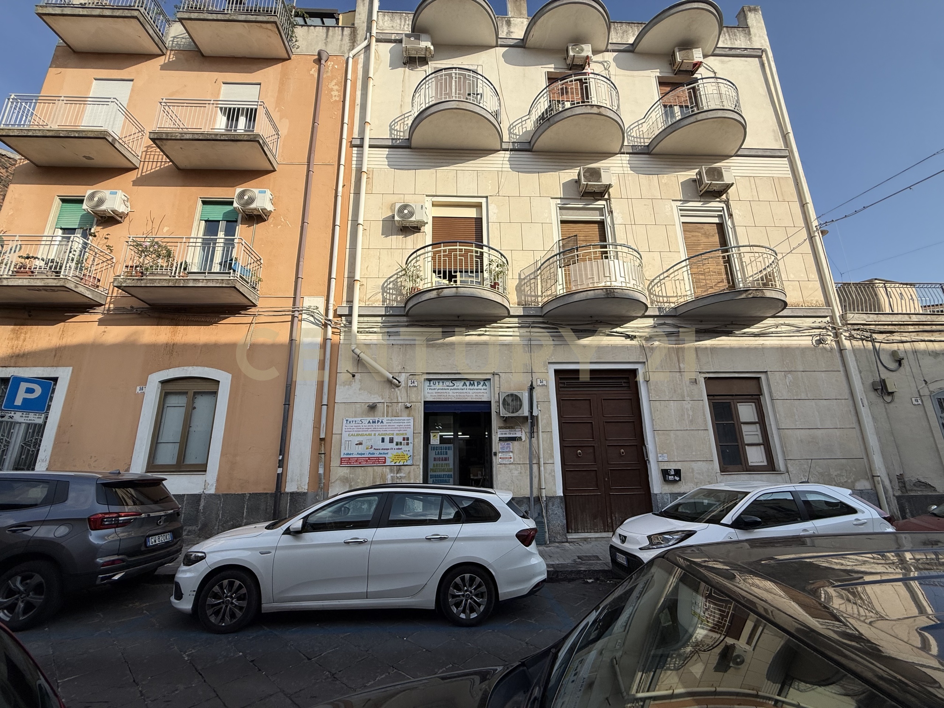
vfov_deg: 85.7
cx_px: 472
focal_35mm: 14
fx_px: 382
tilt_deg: +14.0
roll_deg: +0.3
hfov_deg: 102.1
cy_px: 354
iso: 50
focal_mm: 2.22
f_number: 2.2
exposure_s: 1/1848
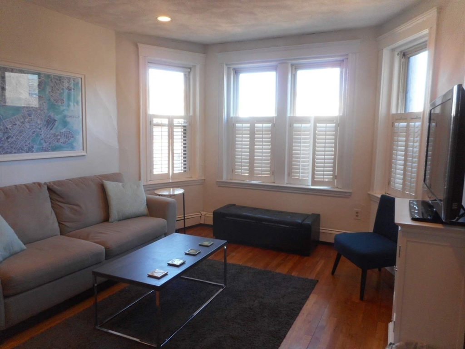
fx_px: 336
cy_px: 174
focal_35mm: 25
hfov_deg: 69.4
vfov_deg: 54.9
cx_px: 232
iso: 250
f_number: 3.7
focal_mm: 4.5
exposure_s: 1/30
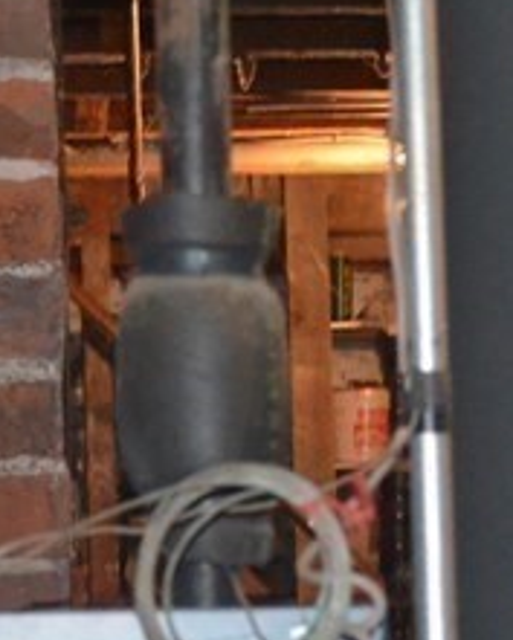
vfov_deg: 10.5
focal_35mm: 182
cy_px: 573
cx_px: 81
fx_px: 3452
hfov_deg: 8.5
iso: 3200
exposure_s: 1/60
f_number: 4.5
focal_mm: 28
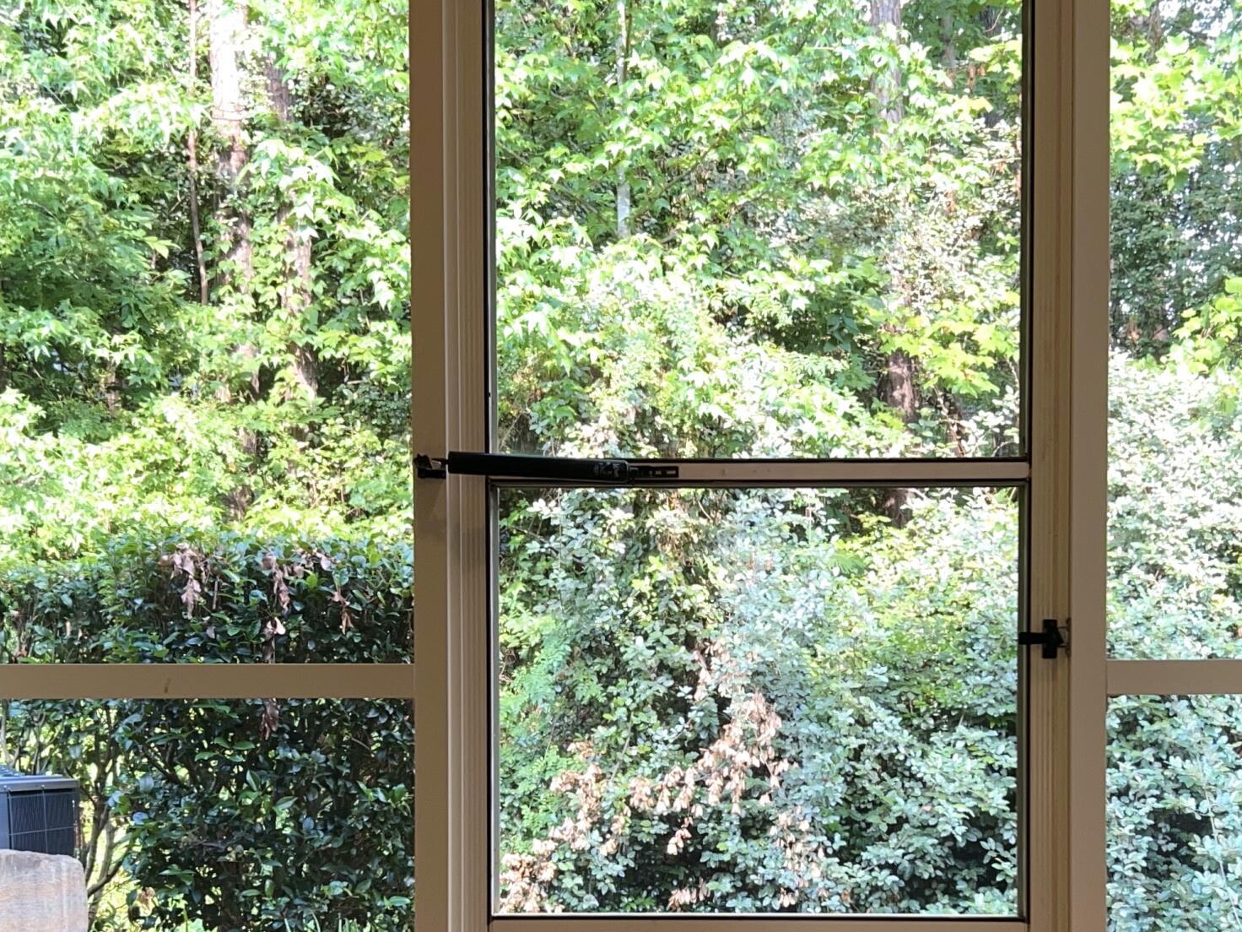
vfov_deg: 27.0
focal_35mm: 53
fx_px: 1902
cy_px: 745
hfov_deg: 36.1
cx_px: 705
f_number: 1.5
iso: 64
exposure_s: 1/121
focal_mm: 5.7
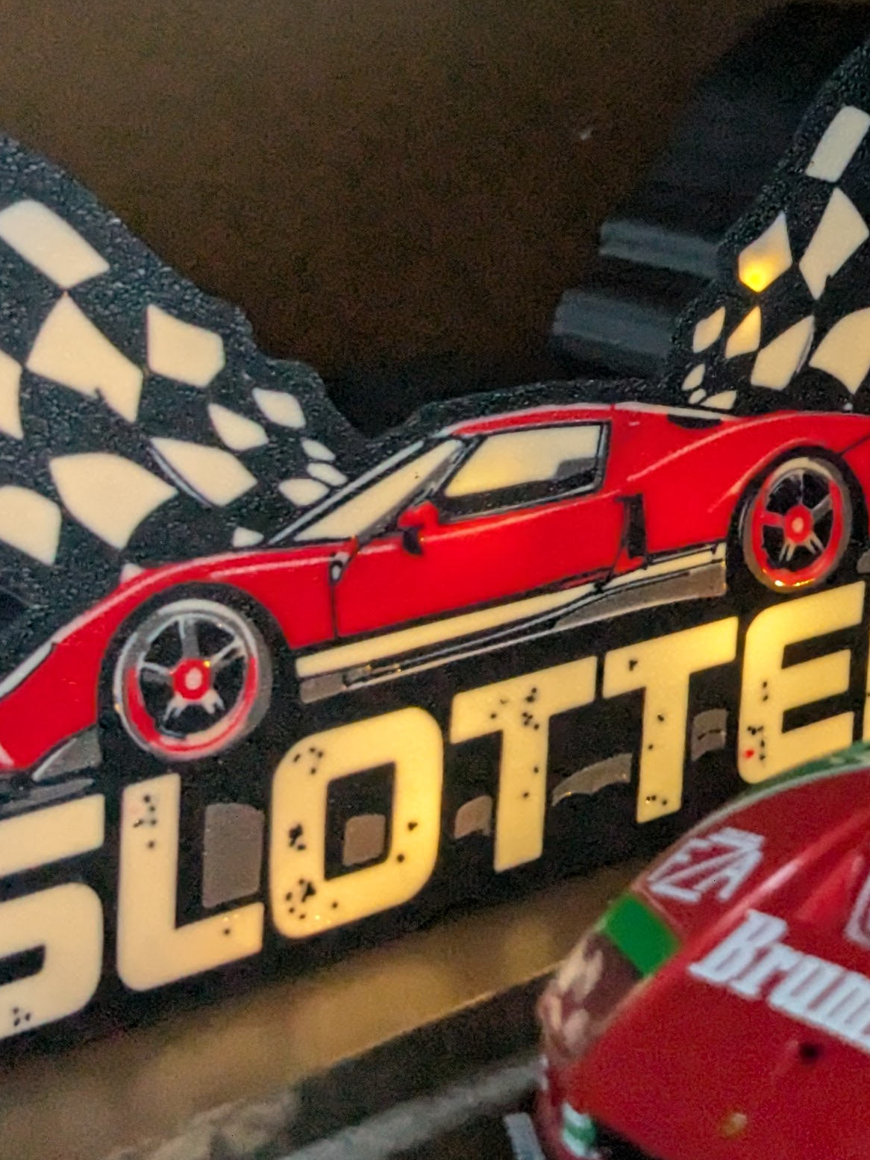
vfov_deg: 27.6
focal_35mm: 70
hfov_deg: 19.7
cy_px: 383
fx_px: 2346
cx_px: 1051
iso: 1039
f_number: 1.73
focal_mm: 4.38
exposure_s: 1/99.9
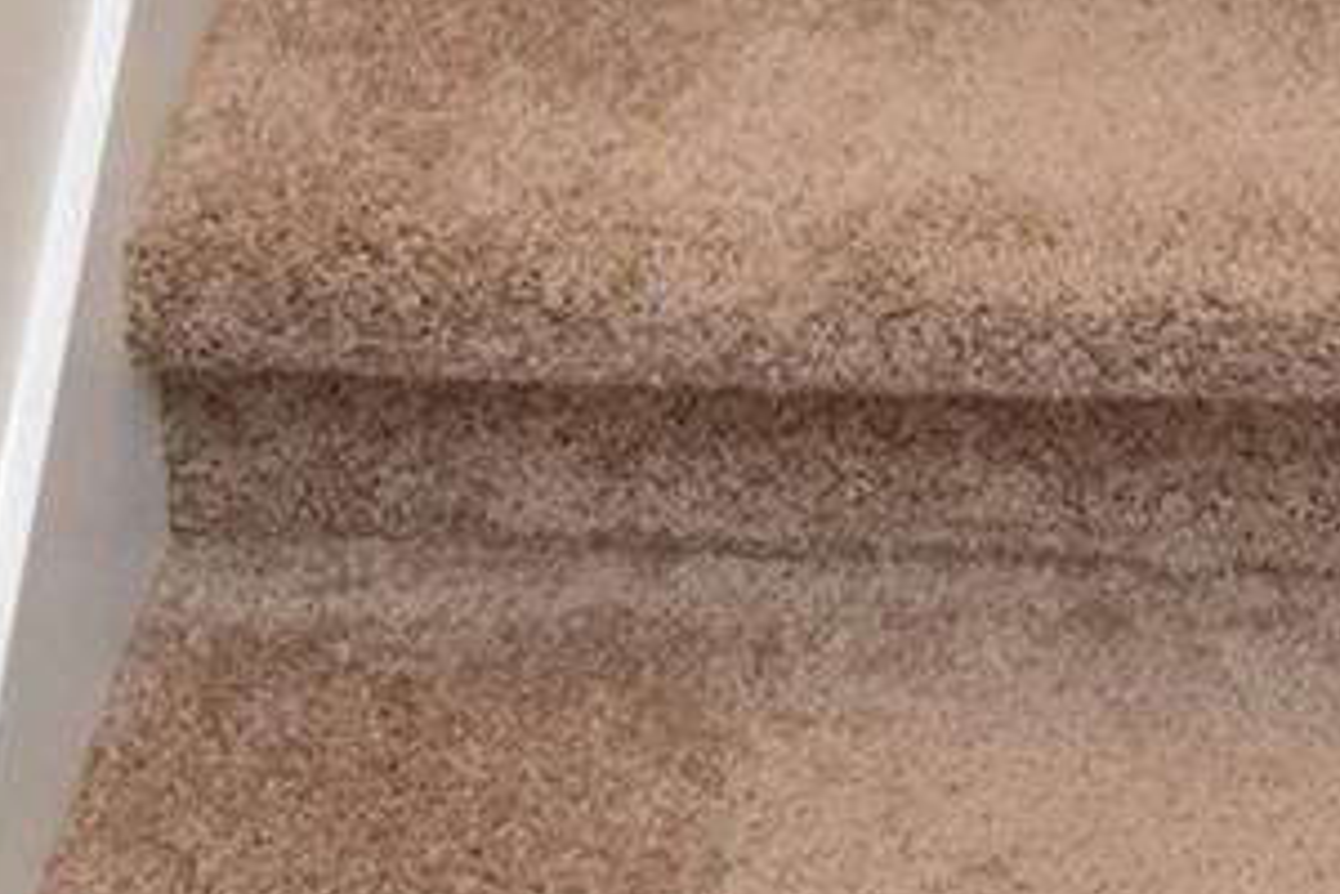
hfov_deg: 25.0
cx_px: 1023
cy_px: -1091
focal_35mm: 80
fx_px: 2978
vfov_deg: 13.6
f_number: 3.5
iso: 2200
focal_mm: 10
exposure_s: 1/60
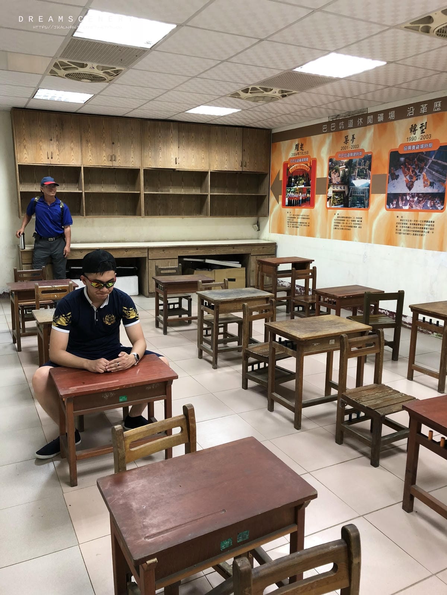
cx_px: 224
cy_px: 298
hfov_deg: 48.2
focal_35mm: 29
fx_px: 499
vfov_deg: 61.7
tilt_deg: -11.7
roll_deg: -0.4
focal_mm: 3.99
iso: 40
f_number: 1.8
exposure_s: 1/15
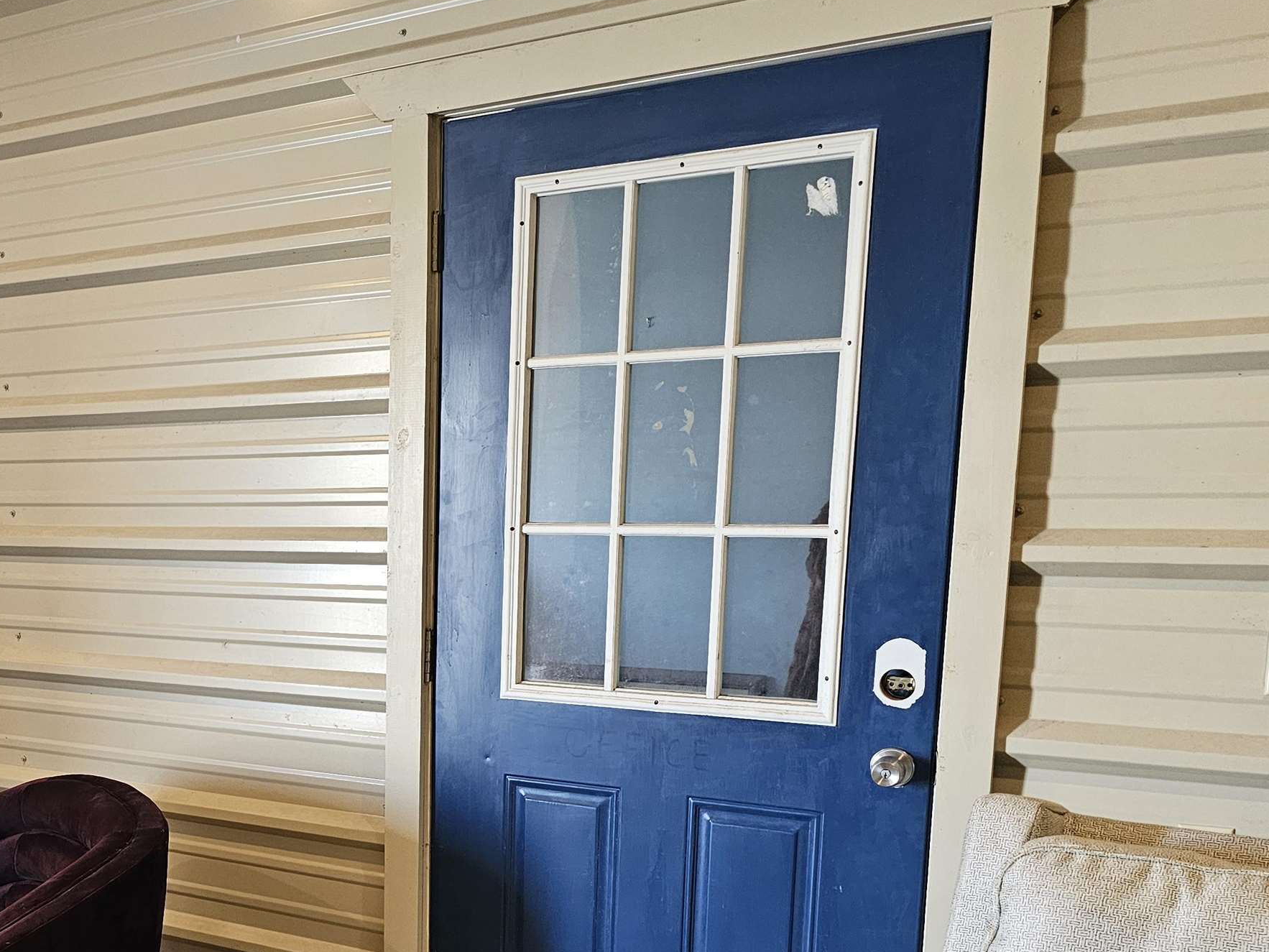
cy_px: 725
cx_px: 190
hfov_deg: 43.7
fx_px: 1467
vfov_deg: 35.1
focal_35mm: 40
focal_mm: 6.3
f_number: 1.7
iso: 640
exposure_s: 1/120
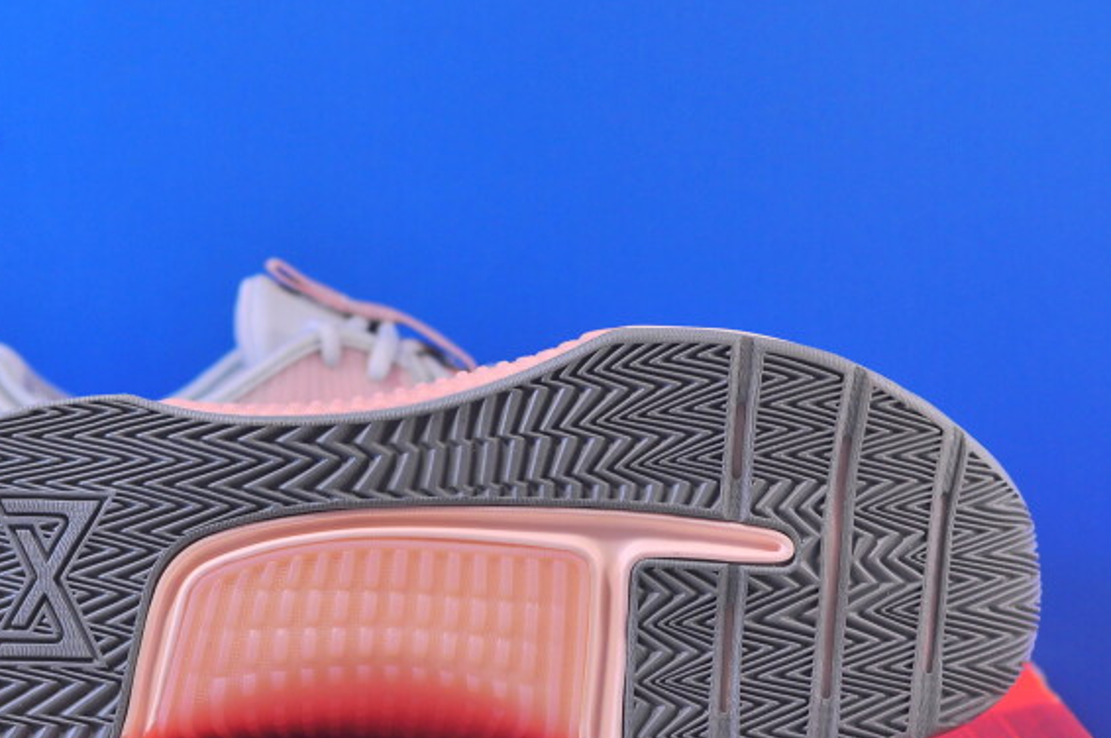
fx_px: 3267
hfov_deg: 19.3
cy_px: 394
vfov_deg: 12.9
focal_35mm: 106
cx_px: 444
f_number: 3.2
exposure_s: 1/250
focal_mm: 50
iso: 250
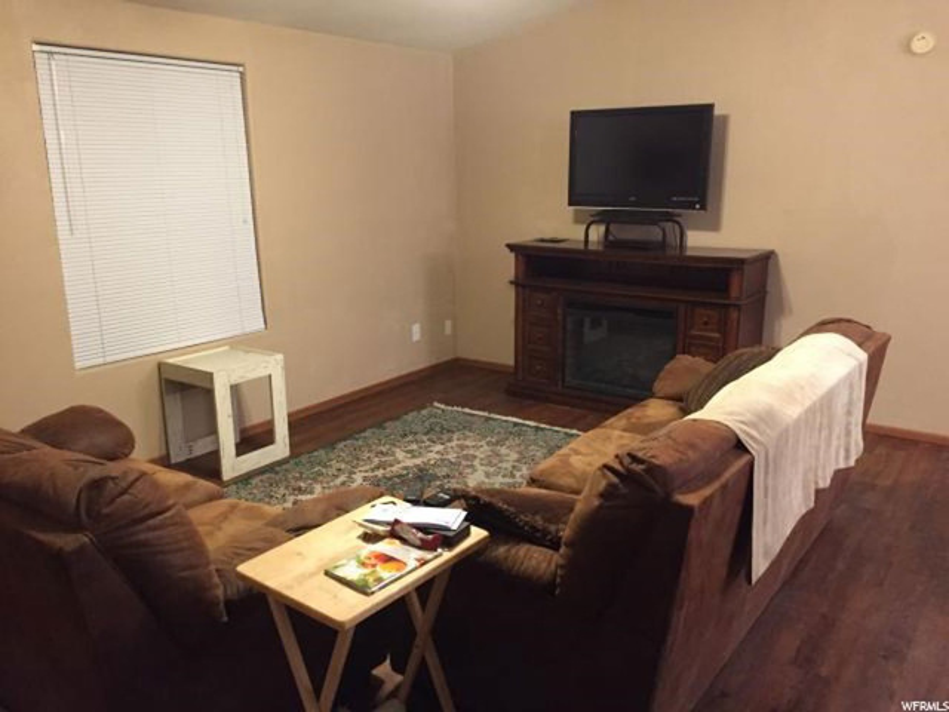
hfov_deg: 61.7
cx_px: 474
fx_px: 795
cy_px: 356
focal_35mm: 29
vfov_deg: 48.2
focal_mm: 4.15
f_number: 2.2
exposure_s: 1/20
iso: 250
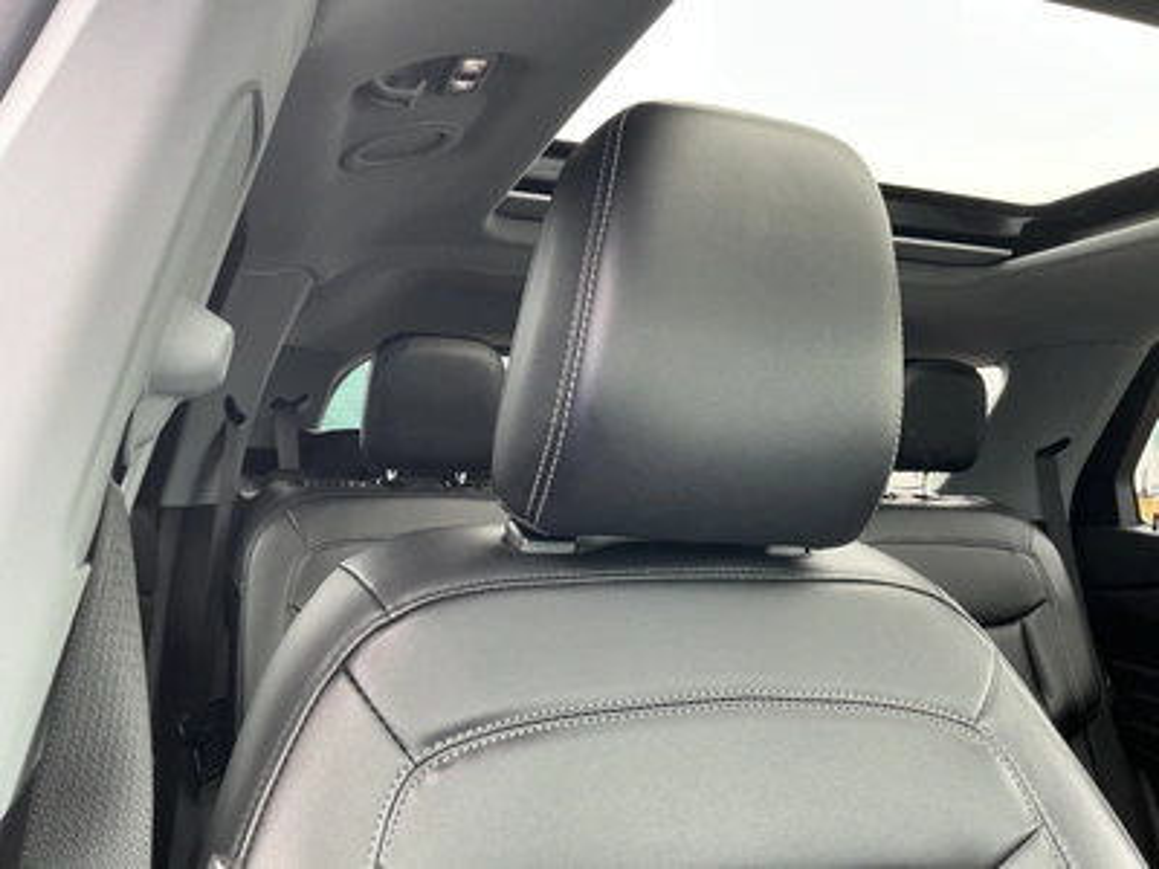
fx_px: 937
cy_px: 434
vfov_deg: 49.7
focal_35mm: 28
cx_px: 580
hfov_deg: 63.4
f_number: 1.8
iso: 64
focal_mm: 3
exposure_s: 1/89
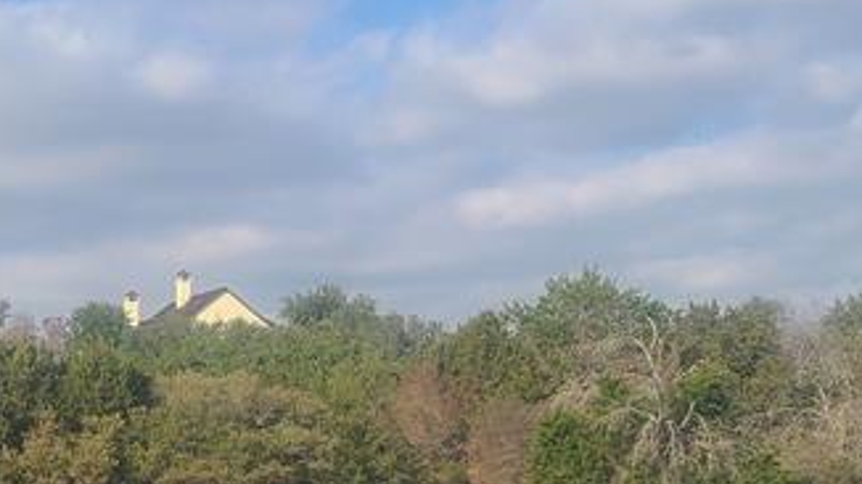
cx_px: -69
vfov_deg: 12.9
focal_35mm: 89
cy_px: 696
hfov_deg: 22.7
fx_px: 2033
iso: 40
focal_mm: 5.4
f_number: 1.8
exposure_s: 1/1967
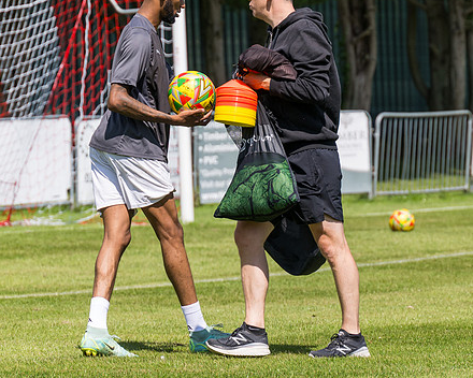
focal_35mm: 326
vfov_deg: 4.7
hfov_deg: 5.9
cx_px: 345
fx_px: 4564
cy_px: 224
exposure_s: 1/1600
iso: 125
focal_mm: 125
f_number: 4
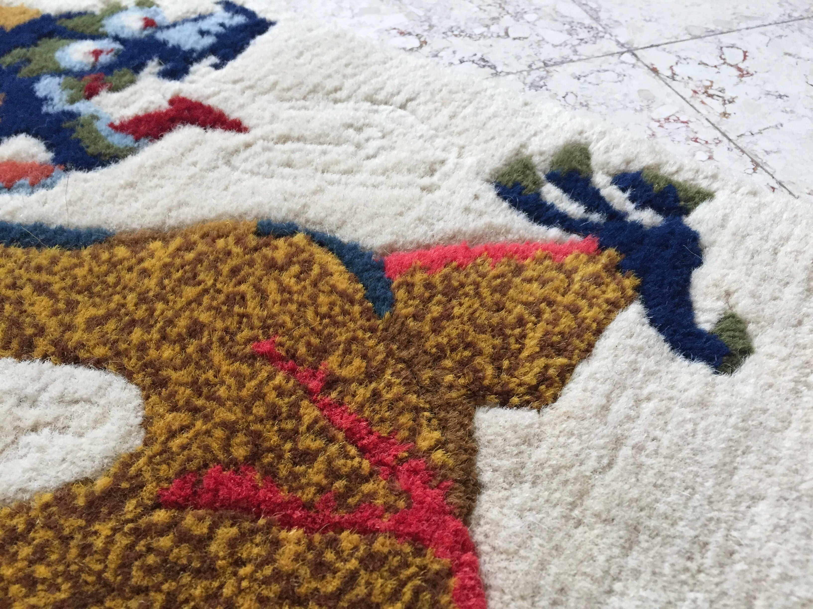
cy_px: 304
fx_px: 681
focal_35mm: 29
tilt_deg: -47.1
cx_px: 406
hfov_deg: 61.7
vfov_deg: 48.2
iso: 250
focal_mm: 4.15
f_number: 2.2
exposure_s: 1/33
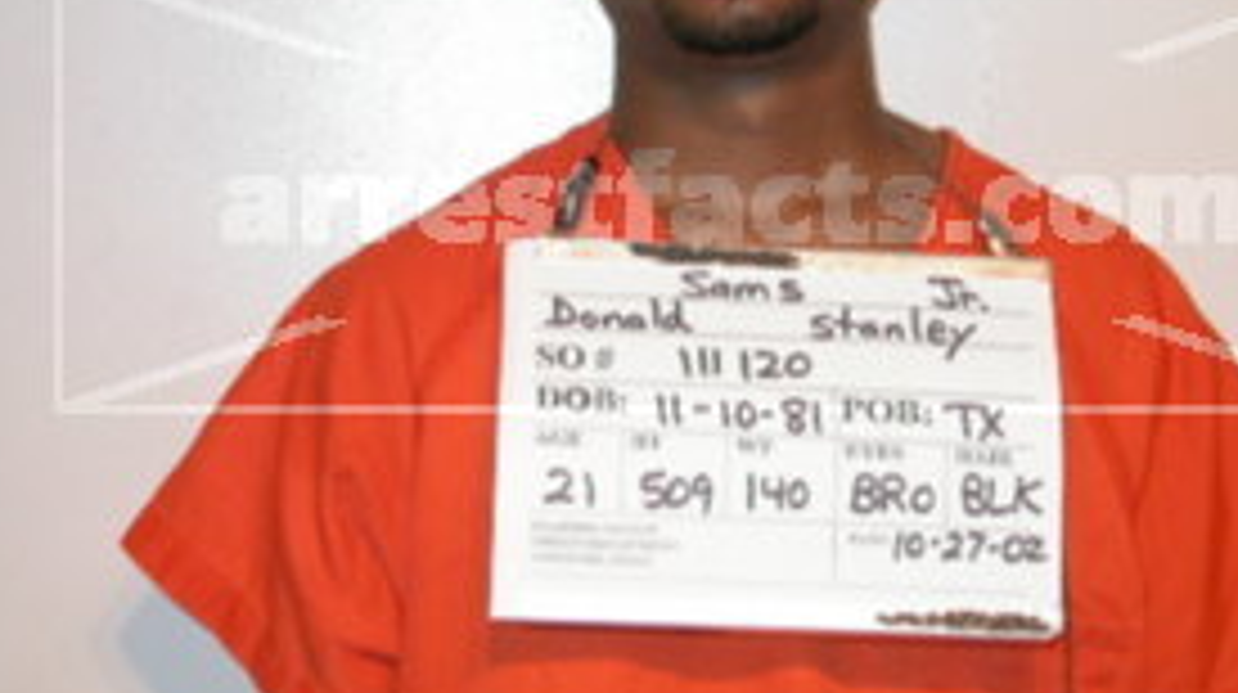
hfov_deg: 23.9
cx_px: 732
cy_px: 191
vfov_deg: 13.5
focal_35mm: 89
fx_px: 2918
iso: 100
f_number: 3.2
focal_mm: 13.6
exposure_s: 1/60.3
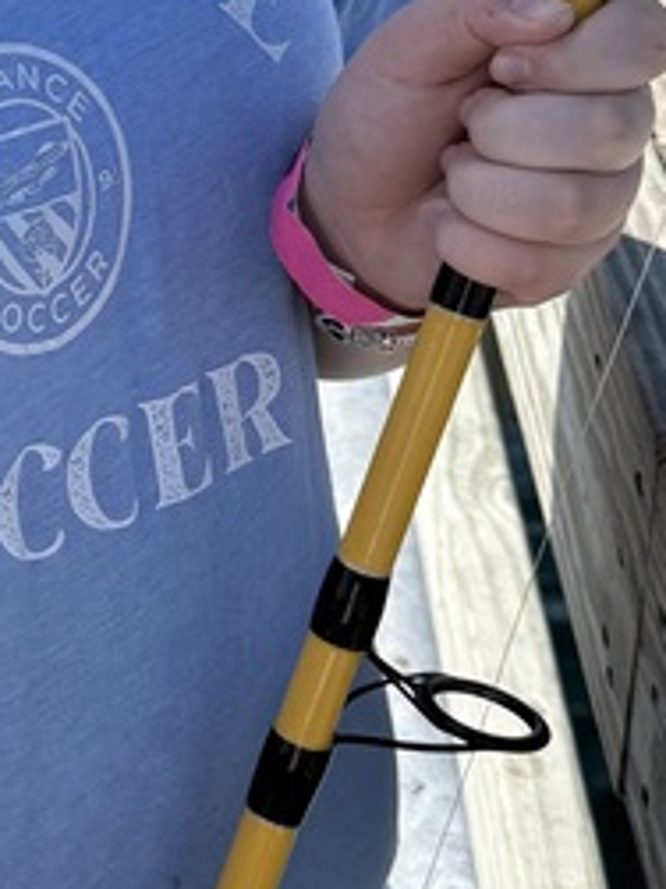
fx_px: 2516
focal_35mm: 98
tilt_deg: -24.4
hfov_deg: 14.7
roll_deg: +2.3
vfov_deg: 19.7
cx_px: -103
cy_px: 128
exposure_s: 1/4405
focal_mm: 6.76
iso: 80
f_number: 1.78
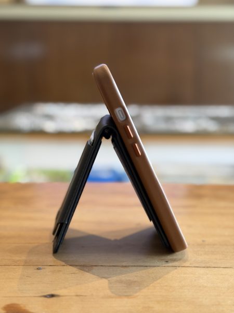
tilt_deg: -12.2
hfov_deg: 30.3
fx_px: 433
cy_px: 156
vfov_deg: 39.7
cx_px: 117
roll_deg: -0.4
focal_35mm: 48
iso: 200
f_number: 1.78
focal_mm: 6.76
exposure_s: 1/60
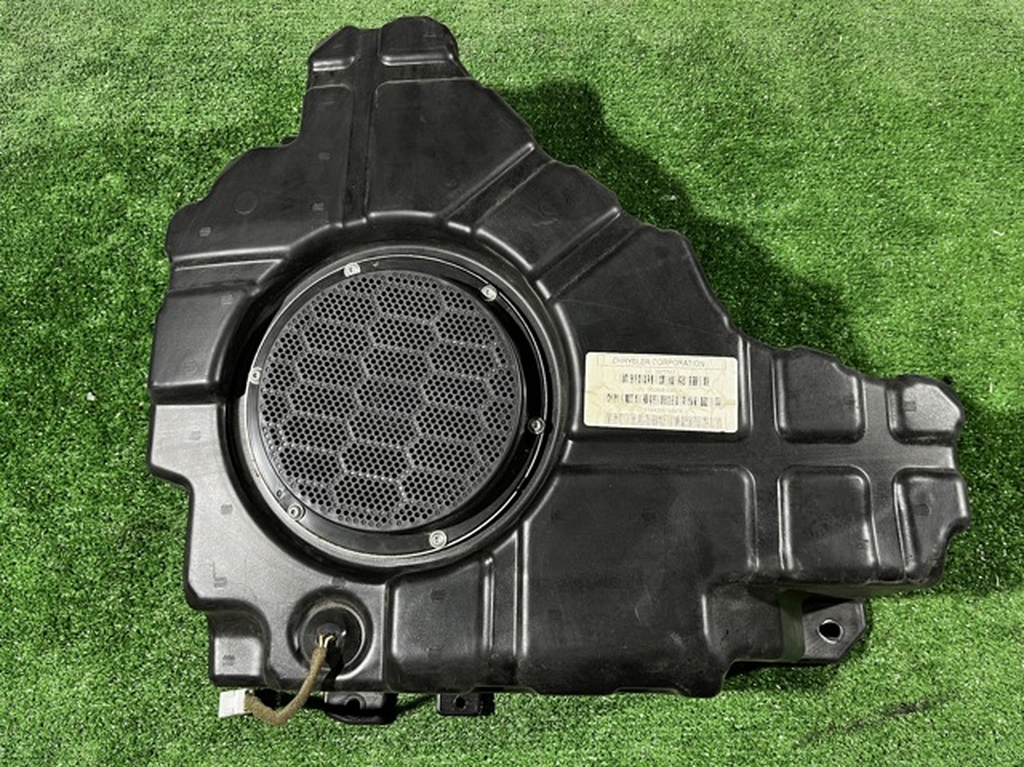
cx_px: 512
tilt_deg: -73.4
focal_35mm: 26
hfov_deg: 67.3
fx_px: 769
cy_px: 384
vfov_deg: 53.0
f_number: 1.6
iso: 100
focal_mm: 5.1
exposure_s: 1/50
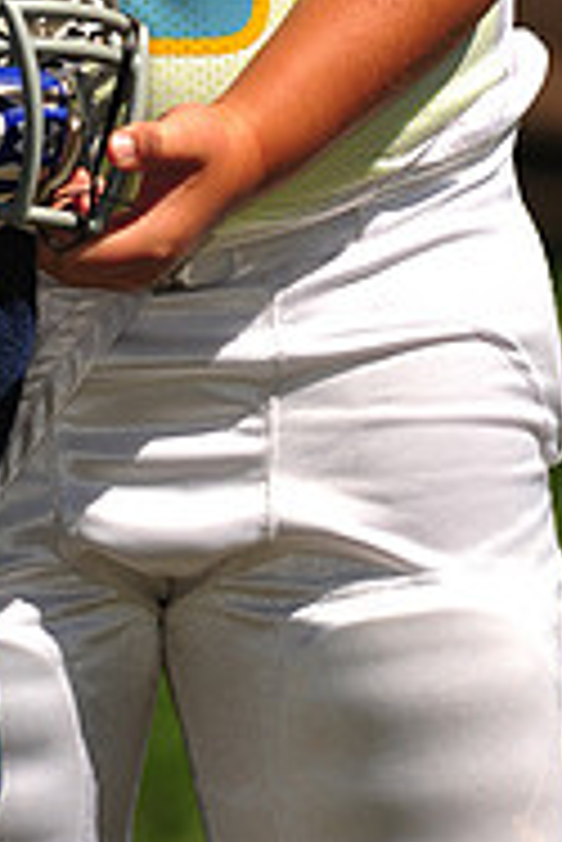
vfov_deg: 3.3
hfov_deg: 2.2
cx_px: 85
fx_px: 14490
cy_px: -261
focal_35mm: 620
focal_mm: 200
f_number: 5
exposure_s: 1/1250
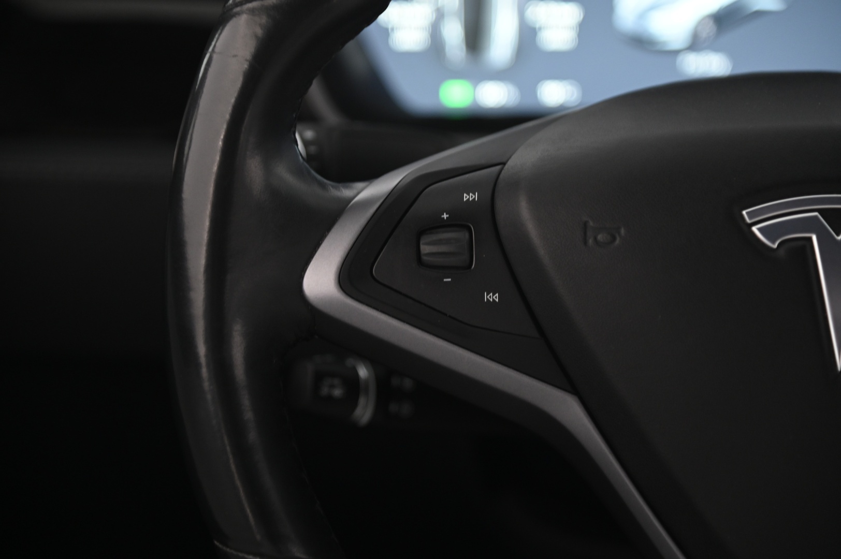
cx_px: 420
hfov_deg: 17.1
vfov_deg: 11.4
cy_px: 280
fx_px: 2801
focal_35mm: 120
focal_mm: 120
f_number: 4
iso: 2000
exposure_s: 1/15
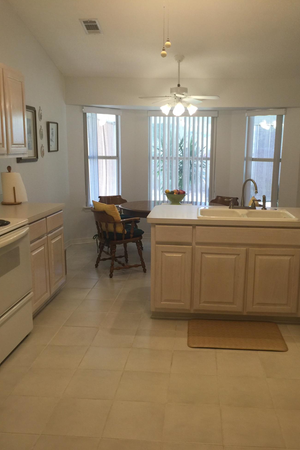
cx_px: 173
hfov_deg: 42.2
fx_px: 388
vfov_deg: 60.3
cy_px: 230
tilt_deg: -10.7
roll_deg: -0.9
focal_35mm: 31
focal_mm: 4.15
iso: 40
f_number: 2.2
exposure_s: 1/30
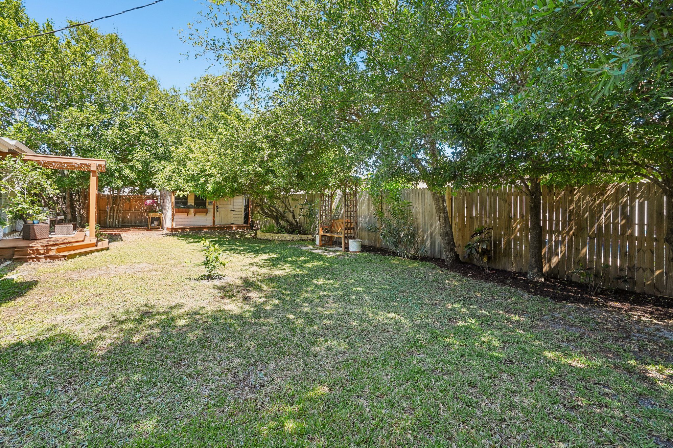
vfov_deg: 77.3
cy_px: 224
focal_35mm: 15
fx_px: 280
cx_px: 336
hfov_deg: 100.4
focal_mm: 10
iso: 160
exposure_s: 1/30
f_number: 8
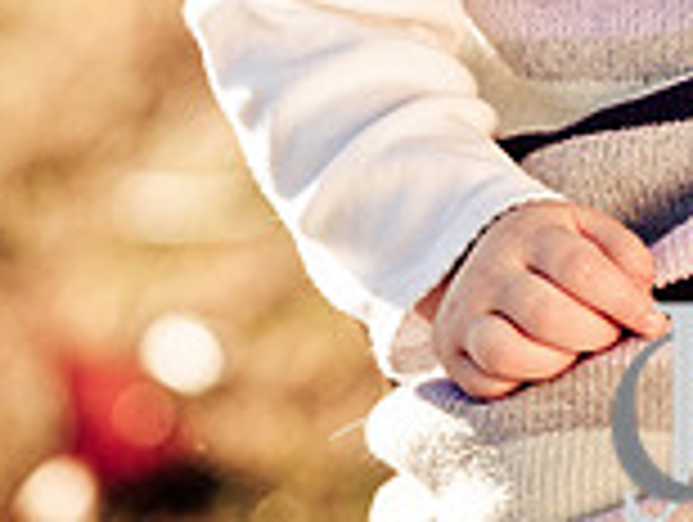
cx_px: 605
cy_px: -374
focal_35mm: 777
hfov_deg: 2.5
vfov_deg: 1.9
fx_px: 15588
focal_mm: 185
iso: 640
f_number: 3.2
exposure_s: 1/2500
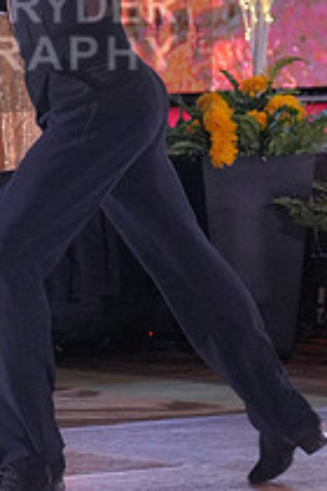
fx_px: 5204
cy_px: 35
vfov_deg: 5.4
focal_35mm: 382
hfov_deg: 3.6
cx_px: -109
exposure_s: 1/400
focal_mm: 92
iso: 2000
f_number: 4
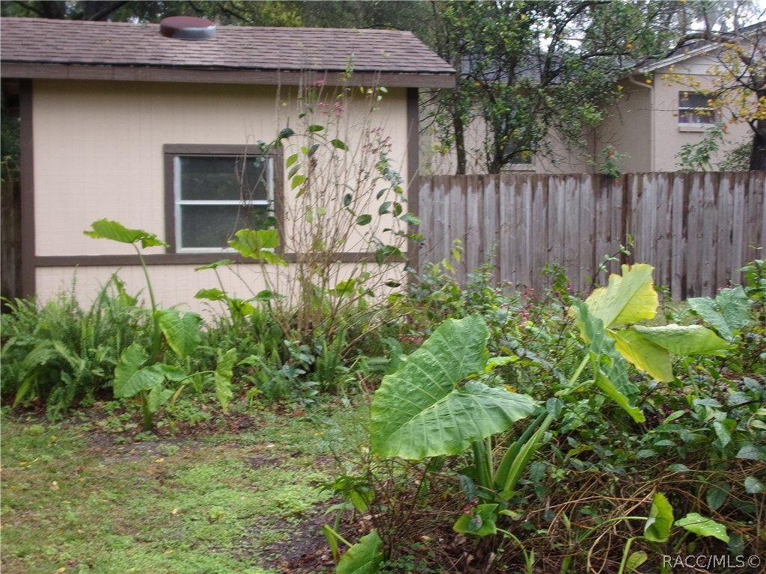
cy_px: 287
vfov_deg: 31.5
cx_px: 383
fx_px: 1018
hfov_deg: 41.2
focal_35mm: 46
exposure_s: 1/42
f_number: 4.1
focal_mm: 8.3
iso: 80
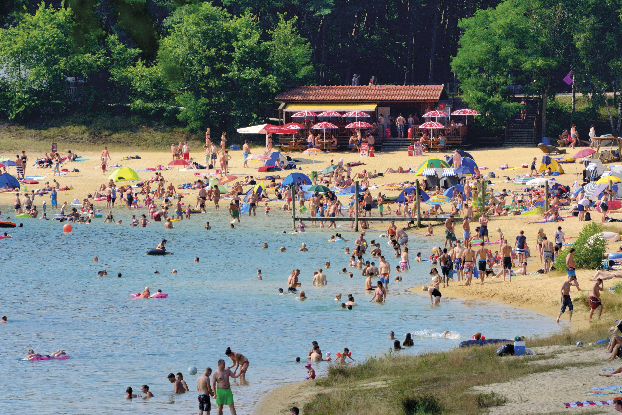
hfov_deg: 4.9
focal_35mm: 420
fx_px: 7256
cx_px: 311
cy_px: 208
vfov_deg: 3.3
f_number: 14
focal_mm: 280
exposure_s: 1/500
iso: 640
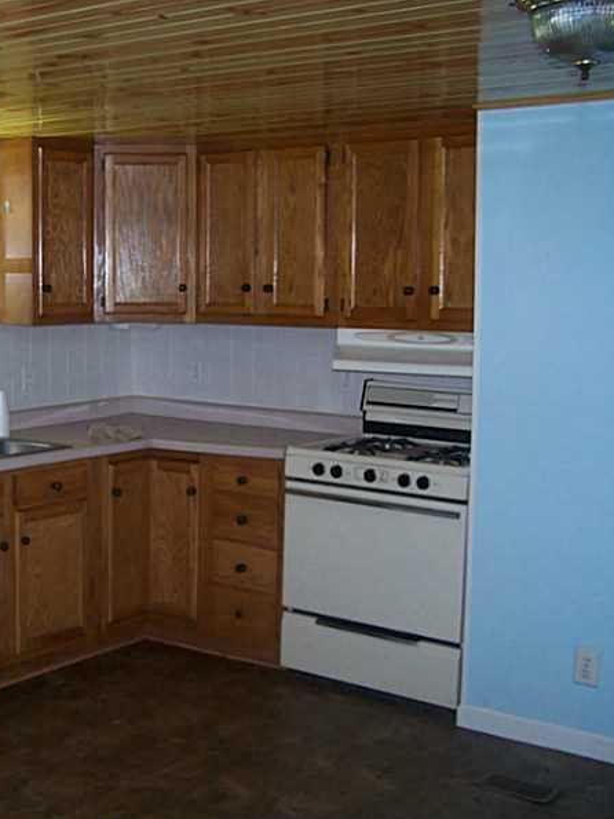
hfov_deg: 27.9
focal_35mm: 51
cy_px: 411
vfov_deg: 37.5
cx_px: 119
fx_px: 1207
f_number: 2.8
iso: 140
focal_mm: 6.3
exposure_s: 1/60
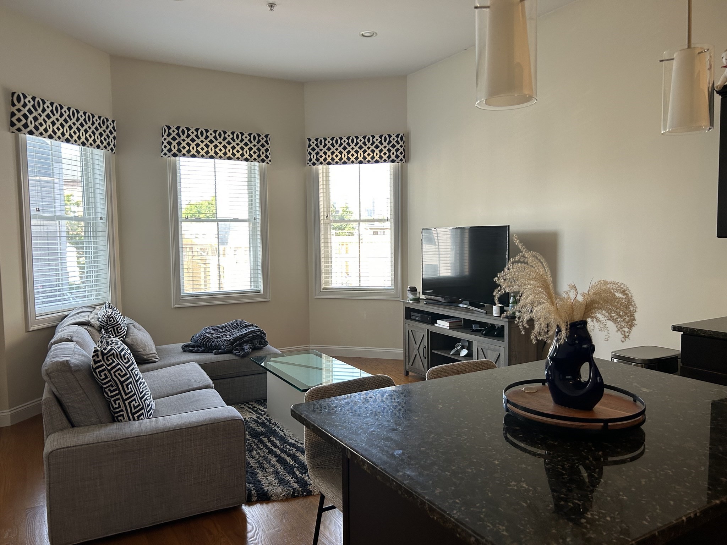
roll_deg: +1.4
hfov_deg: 67.3
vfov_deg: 53.1
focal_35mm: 26
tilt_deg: -5.1
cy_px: 272
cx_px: 364
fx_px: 546
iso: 100
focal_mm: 5.7
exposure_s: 1/120
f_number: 1.5
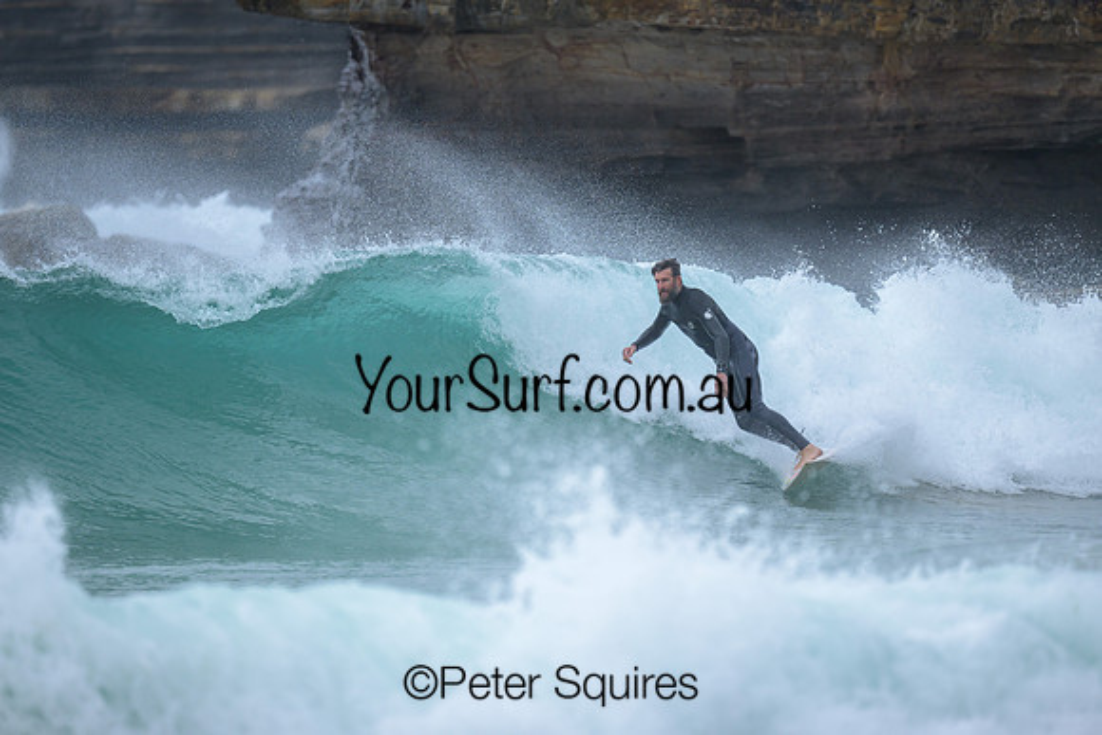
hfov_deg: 2.6
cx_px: 551
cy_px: 368
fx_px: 24493
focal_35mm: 800
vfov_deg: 1.7
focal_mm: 800
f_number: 6.3
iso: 320
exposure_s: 1/2000
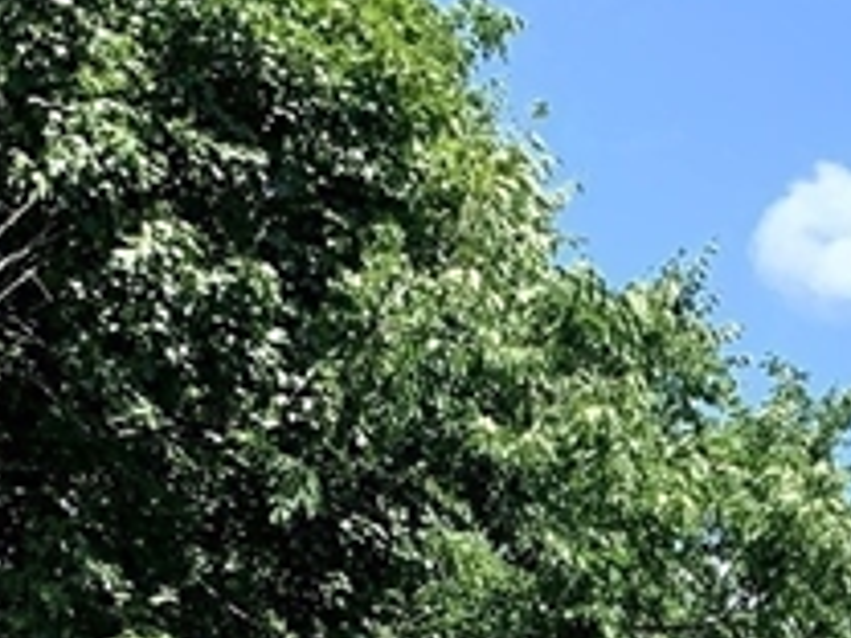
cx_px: 1285
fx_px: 3147
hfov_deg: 14.4
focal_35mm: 128
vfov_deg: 10.1
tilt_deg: -3.4
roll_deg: -2.3
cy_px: 1517
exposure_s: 1/829
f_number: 1.8
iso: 25
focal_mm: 4.25
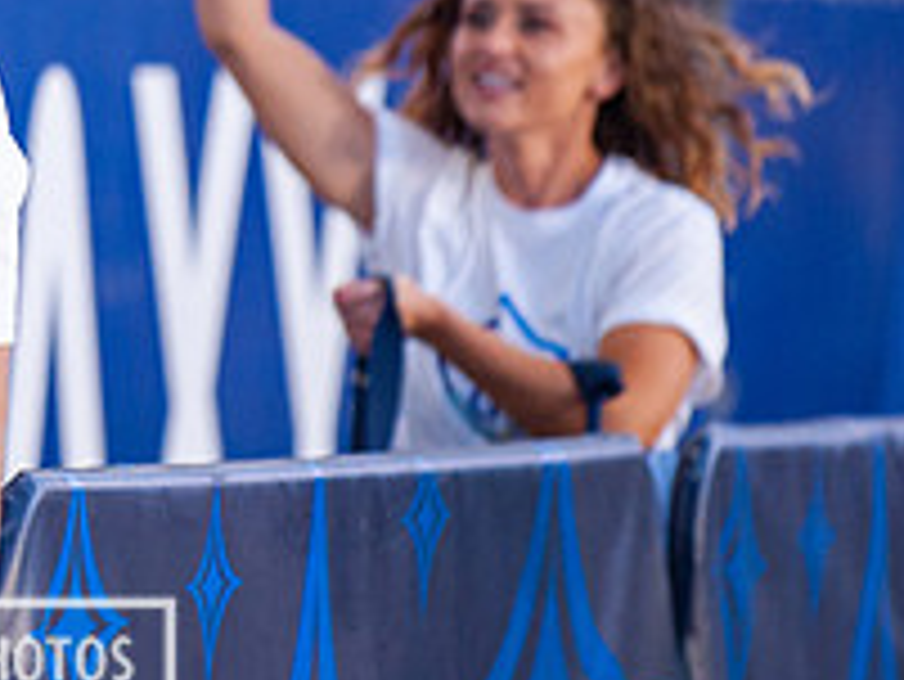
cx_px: -274
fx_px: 15966
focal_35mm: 611
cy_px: -106
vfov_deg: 2.4
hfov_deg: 3.2
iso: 1600
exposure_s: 1/640
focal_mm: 200
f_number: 2.8
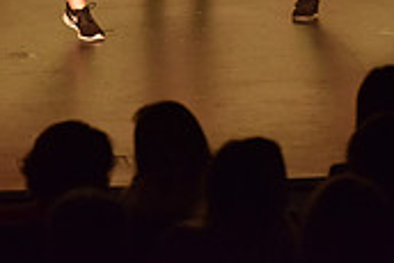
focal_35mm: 392
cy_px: -173
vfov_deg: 3.5
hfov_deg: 5.2
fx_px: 4294
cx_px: -105
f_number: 4
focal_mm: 116
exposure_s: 1/250
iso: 2000
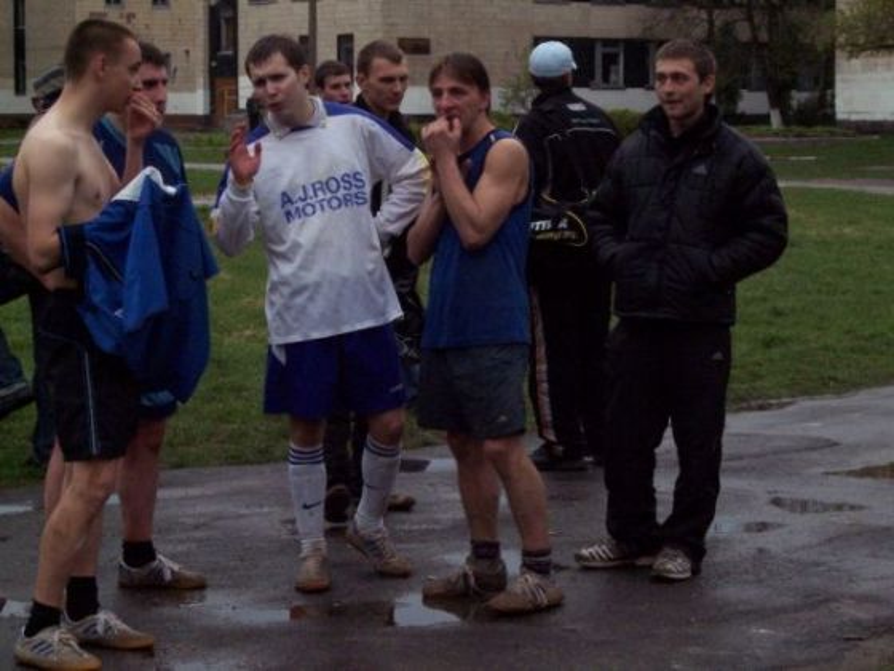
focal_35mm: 104
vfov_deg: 14.2
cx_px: 447
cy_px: 336
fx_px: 2686
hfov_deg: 18.9
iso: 400
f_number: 4.8
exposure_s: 1/180
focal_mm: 21.3
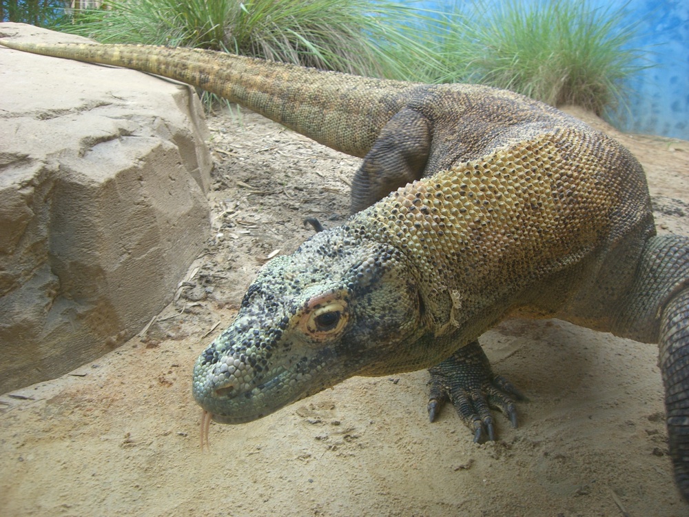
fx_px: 756
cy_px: 258
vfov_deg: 37.7
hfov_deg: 49.0
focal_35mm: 38
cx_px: 344
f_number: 2.7
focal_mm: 6.2
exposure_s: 1/125
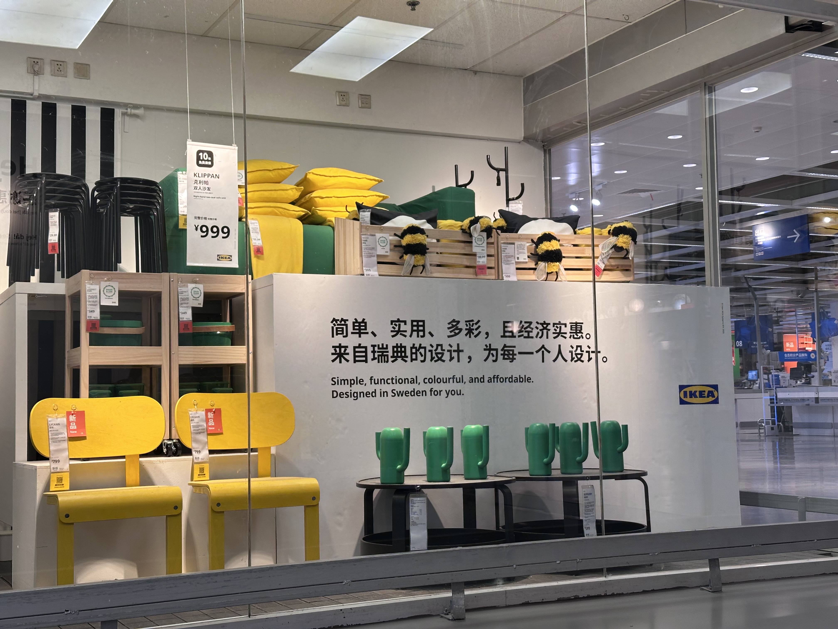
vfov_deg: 30.3
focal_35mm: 48
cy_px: 314
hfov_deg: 39.7
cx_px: 419
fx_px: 1162
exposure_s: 1/50
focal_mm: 6.86
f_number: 1.78
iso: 40
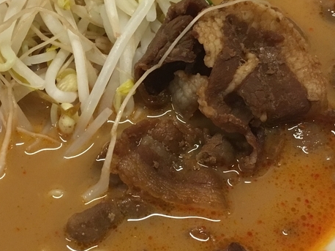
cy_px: 122
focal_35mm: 76
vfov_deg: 19.4
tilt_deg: -54.3
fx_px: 735
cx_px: 65
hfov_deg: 25.2
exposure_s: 1/30
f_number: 2.2
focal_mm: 4.15
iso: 125
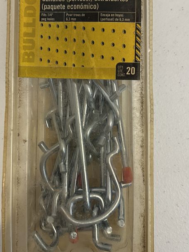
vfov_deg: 43.7
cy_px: 101
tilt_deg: -86.1
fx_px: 313
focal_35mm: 43
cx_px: 82
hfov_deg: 33.5
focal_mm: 5.7
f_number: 1.5
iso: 250
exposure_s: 1/60
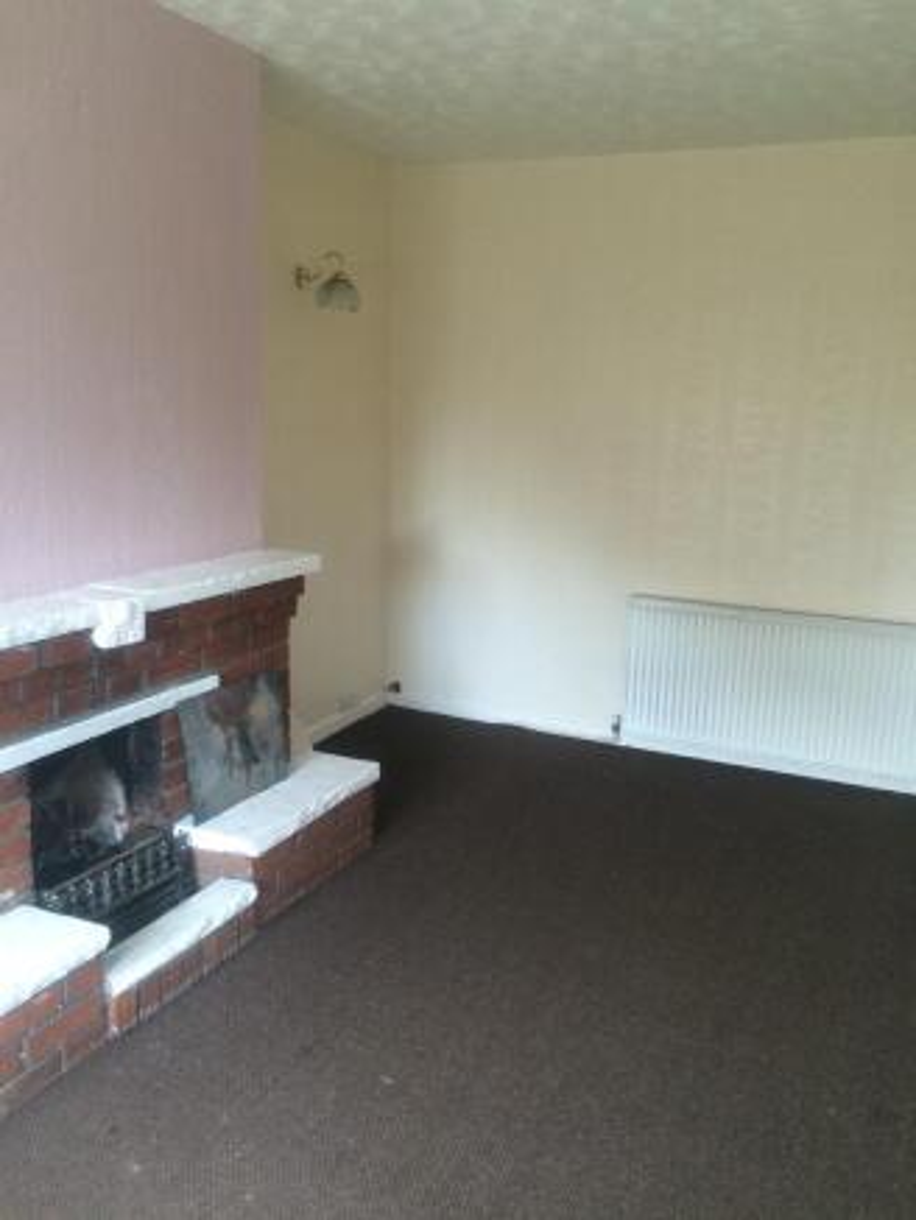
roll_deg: -0.6
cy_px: 610
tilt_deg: -13.6
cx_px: 458
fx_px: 1023
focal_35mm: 29
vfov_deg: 61.6
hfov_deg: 48.2
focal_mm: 4.15
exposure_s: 1/30
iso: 100
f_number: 2.2
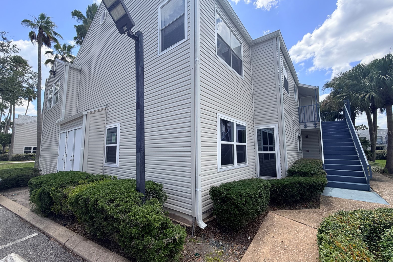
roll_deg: +0.8
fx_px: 164
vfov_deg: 77.3
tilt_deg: +5.4
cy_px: 132
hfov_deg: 100.4
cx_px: 194
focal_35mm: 15
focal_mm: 2.22
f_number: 2.2
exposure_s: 1/770
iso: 32
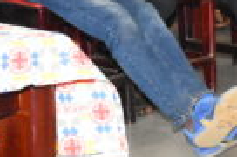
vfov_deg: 7.8
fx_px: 1117
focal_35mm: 170
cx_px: 216
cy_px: -115
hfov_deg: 12.0
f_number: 5
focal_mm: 20
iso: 1600
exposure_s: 1/100
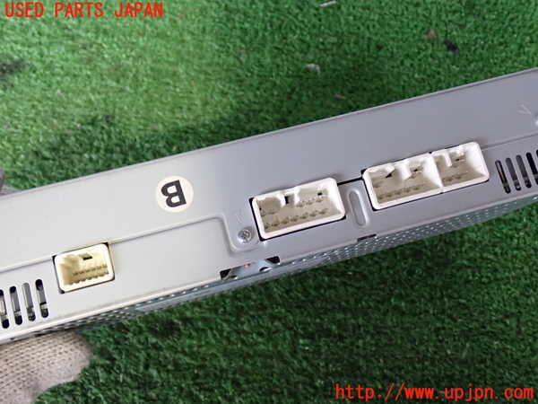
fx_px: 591
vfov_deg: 37.7
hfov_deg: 49.0
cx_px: 269
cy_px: 202
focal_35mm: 38
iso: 500
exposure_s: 1/40
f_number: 2.7
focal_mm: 6.83
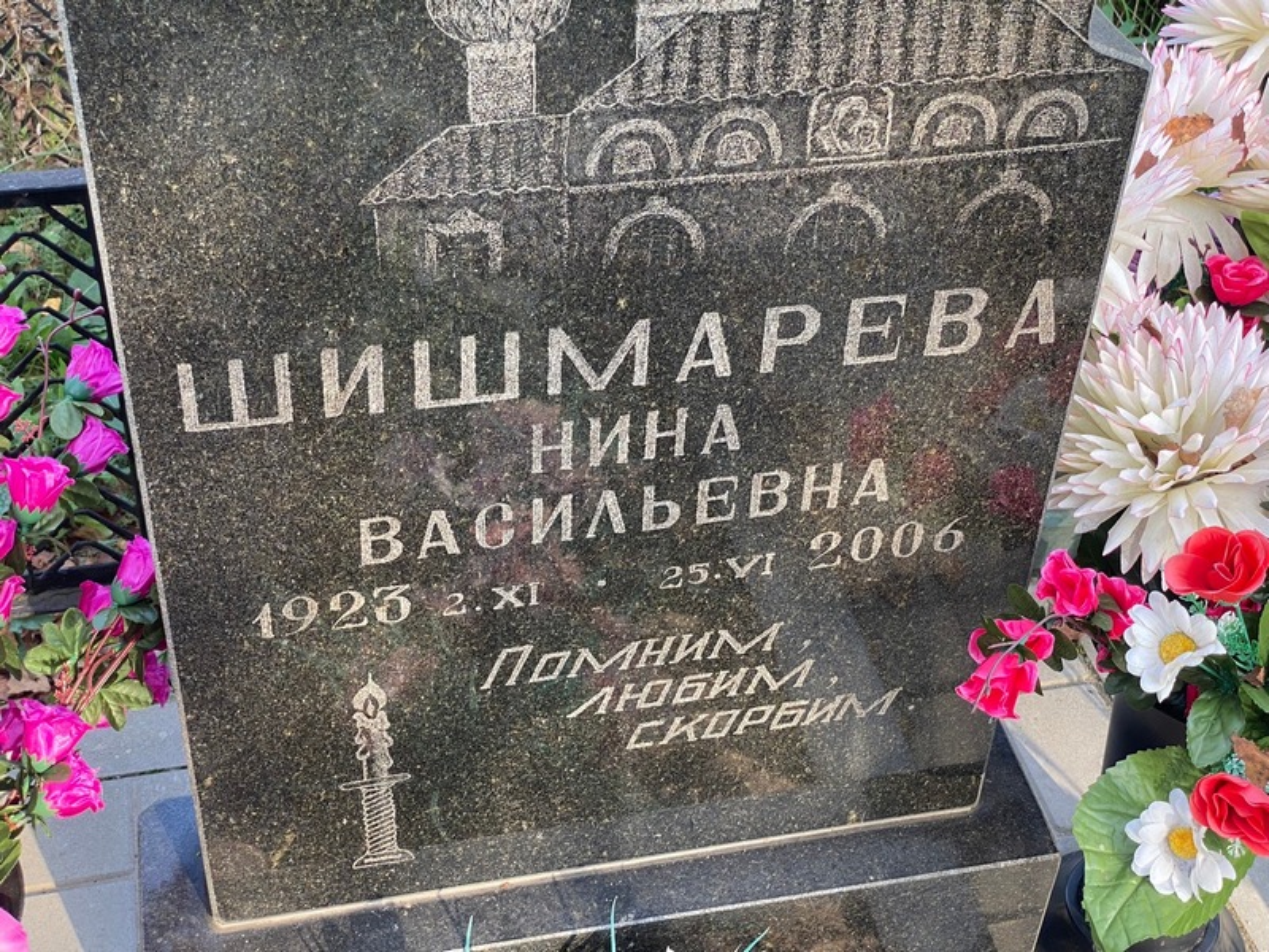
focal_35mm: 52
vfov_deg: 28.0
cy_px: 476
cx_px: 634
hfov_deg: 36.8
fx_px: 1906
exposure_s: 1/122
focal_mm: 6
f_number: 2
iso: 32
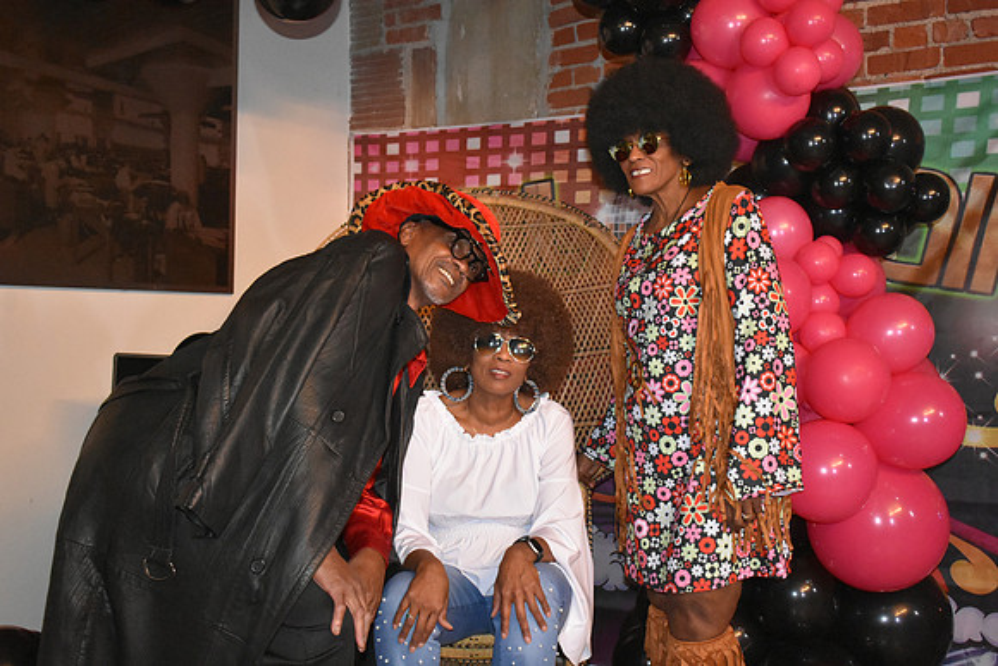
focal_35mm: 39
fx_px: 1081
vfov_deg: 34.2
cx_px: 499
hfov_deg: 49.5
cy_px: 333
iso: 6400
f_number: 4
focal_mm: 26
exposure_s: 1/60
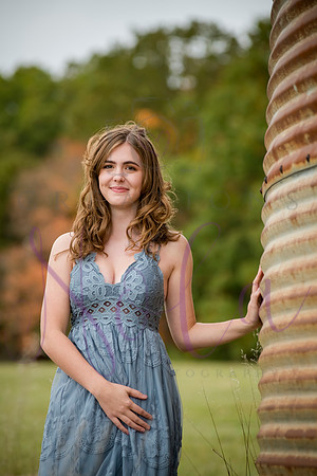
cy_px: 238
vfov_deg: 12.1
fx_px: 2245
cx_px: 158
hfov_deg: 8.1
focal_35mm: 170
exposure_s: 1/500
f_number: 4.5
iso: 800
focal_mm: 170
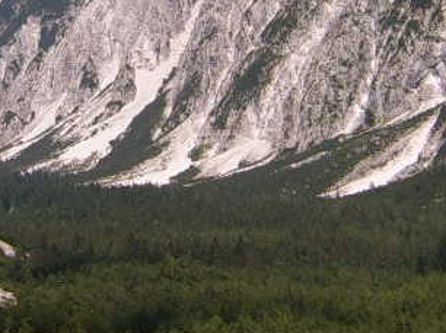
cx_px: 67
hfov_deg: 15.8
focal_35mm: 124
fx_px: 1596
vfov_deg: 11.8
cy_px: 22
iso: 63
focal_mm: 6.2
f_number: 6
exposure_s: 1/350
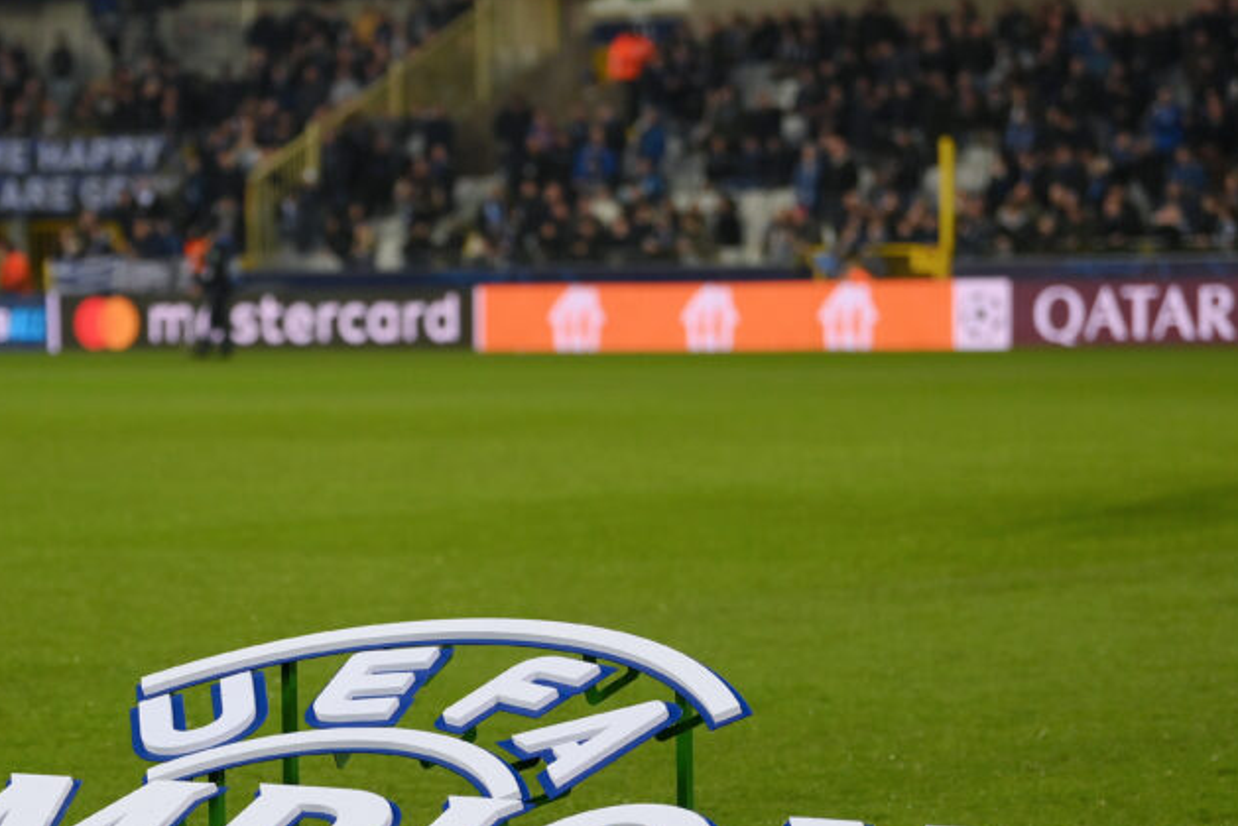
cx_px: 289
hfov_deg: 11.4
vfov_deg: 7.7
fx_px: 6158
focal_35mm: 179
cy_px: 583
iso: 1600
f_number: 2.8
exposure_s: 1/2000
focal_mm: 110
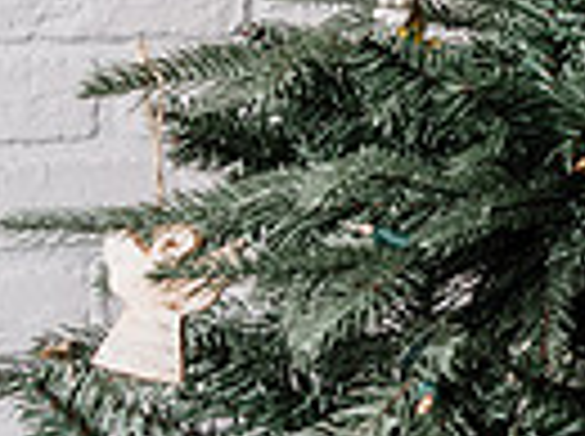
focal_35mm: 117
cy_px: -50
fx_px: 1974
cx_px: 1234
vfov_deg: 12.4
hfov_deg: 13.8
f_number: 4
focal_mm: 24
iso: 64
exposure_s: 1/160
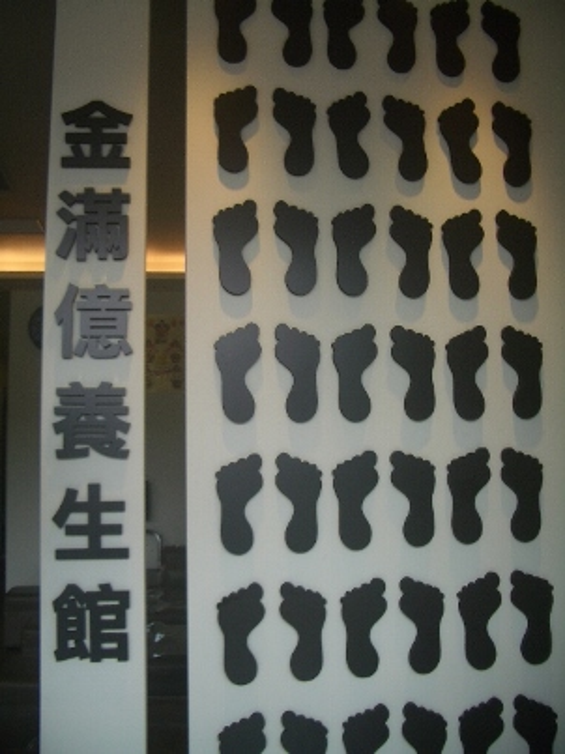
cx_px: 282
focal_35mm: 35
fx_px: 762
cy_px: 377
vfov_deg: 52.6
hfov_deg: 40.7
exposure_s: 1/200
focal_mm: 5.8
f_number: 2.6
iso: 50
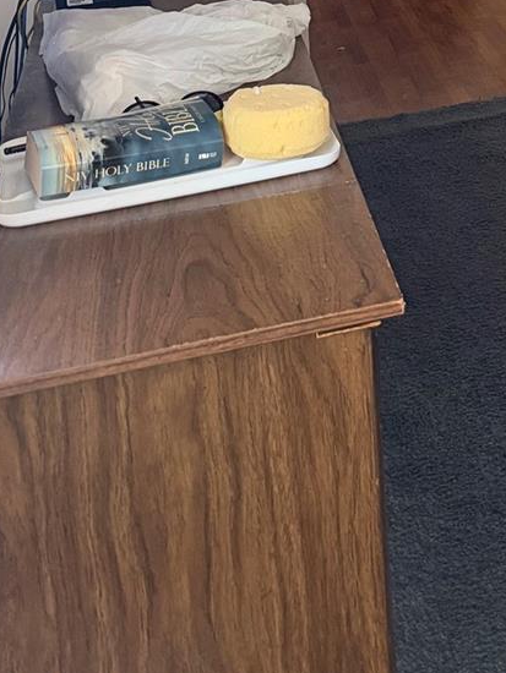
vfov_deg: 25.0
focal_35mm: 67
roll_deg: +1.6
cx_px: 654
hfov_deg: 20.1
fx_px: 1305
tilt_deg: -6.7
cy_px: -210
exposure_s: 1/60
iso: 500
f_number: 1.78
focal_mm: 6.76
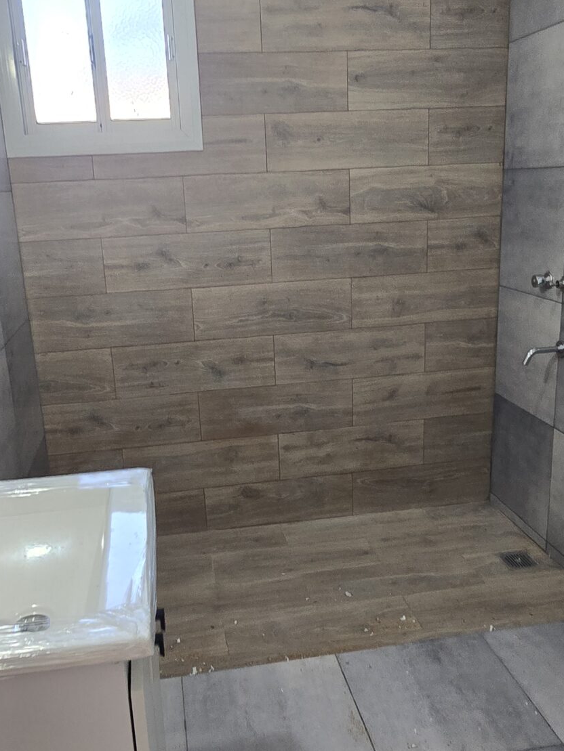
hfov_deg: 46.8
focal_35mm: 30
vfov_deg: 60.0
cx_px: 267
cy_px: 385
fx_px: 652
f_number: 2.2
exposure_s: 1/50
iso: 100
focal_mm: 2.2
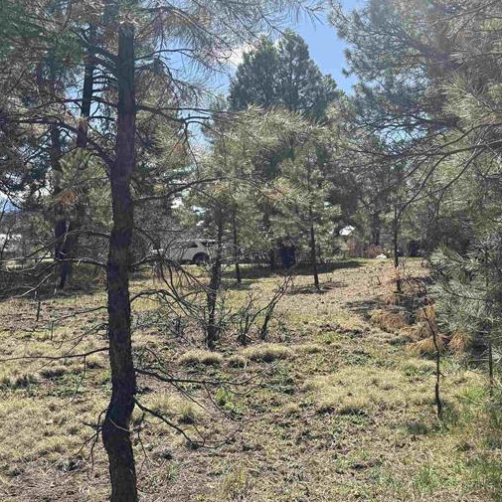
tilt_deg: +0.7
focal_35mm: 43
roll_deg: -1.6
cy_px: 244
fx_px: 706
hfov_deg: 39.1
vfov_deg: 39.2
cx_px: 284
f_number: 1.78
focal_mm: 6.76
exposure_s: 1/2525
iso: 80
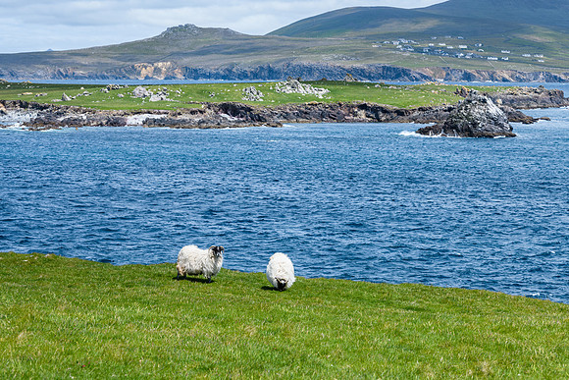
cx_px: 284
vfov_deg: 11.8
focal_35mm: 116
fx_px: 1834
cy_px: 190
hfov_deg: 17.6
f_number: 11
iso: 500
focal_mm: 116
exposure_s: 1/320
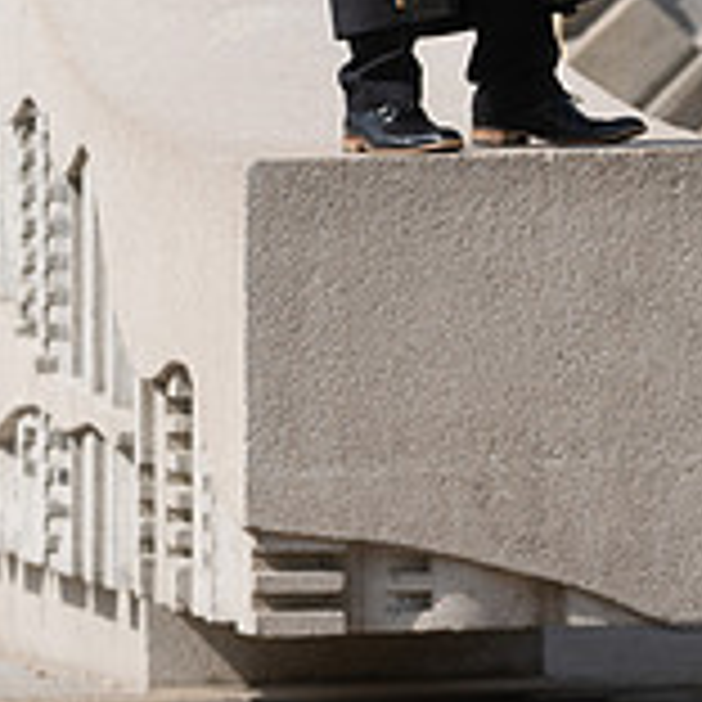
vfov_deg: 3.6
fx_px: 11265
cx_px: 196
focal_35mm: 491
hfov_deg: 3.6
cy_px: -261
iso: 125
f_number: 4.5
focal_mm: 200
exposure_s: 1/800
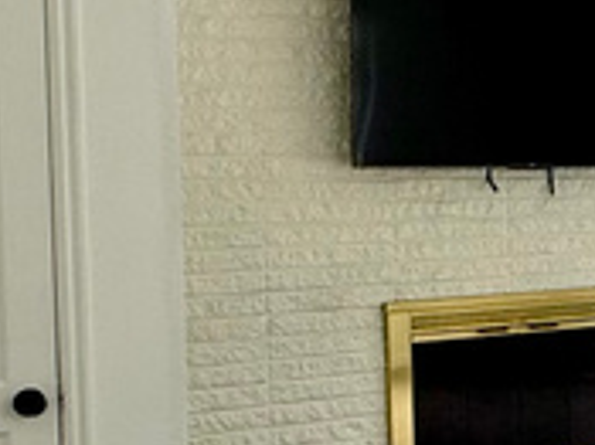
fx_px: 1408
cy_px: 268
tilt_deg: -2.7
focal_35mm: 82
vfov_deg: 18.0
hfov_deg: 20.2
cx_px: 915
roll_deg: +0.6
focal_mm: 2.22
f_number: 2.2
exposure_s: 1/99
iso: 64
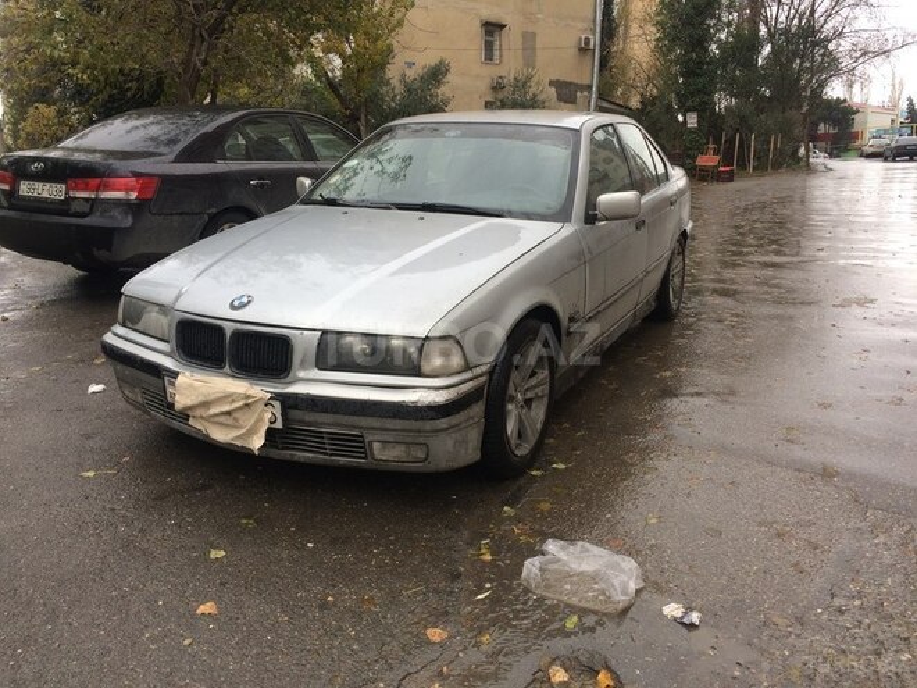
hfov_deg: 61.7
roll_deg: -0.6
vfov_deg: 48.2
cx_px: 458
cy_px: 344
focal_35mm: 29
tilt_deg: -11.2
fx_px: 768
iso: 32
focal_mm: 4.15
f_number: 2.2
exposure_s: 1/107
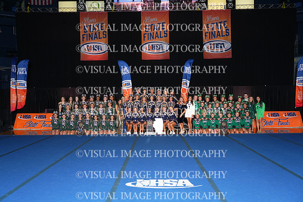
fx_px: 253
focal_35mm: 30
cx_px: 152
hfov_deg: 61.9
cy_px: 101
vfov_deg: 43.6
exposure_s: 1/160
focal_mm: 30
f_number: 8
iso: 1000
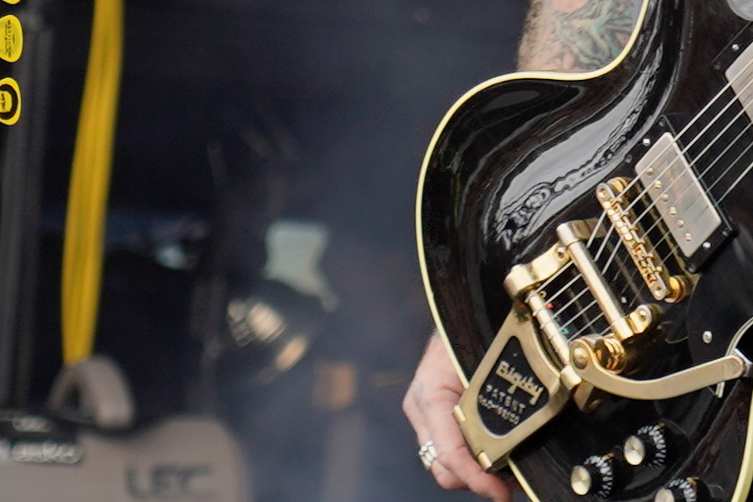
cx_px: 1005
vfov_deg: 1.9
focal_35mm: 734
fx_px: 15352
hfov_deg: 2.8
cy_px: -205
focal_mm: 105
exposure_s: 1/160
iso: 100
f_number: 4.5
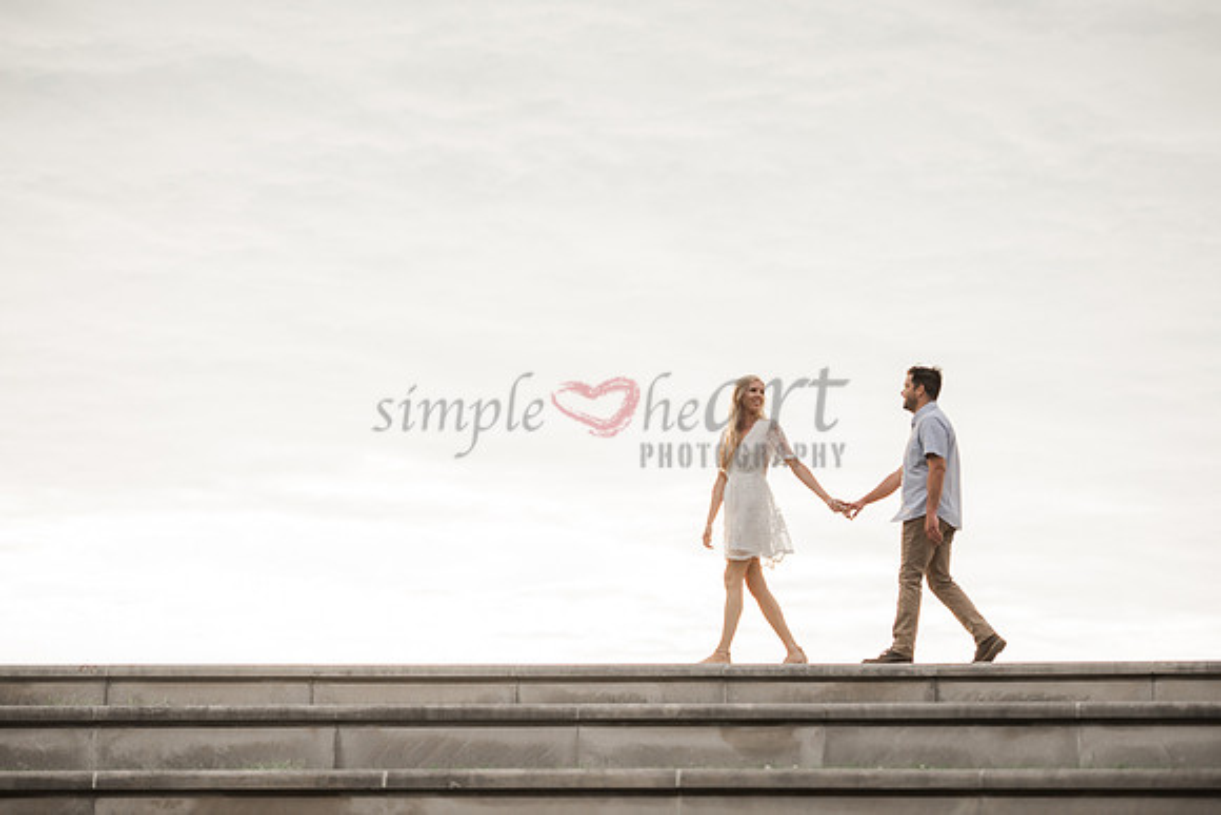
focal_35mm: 105
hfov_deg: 19.5
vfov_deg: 13.0
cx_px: 610
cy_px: 408
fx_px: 3562
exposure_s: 1/1000
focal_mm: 105
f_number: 3.2
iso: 200
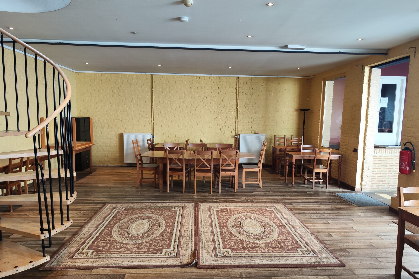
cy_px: 148
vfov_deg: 51.2
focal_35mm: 25
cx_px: 217
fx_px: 291
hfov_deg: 71.5
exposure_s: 1/100
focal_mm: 7.01
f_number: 1.69
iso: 576
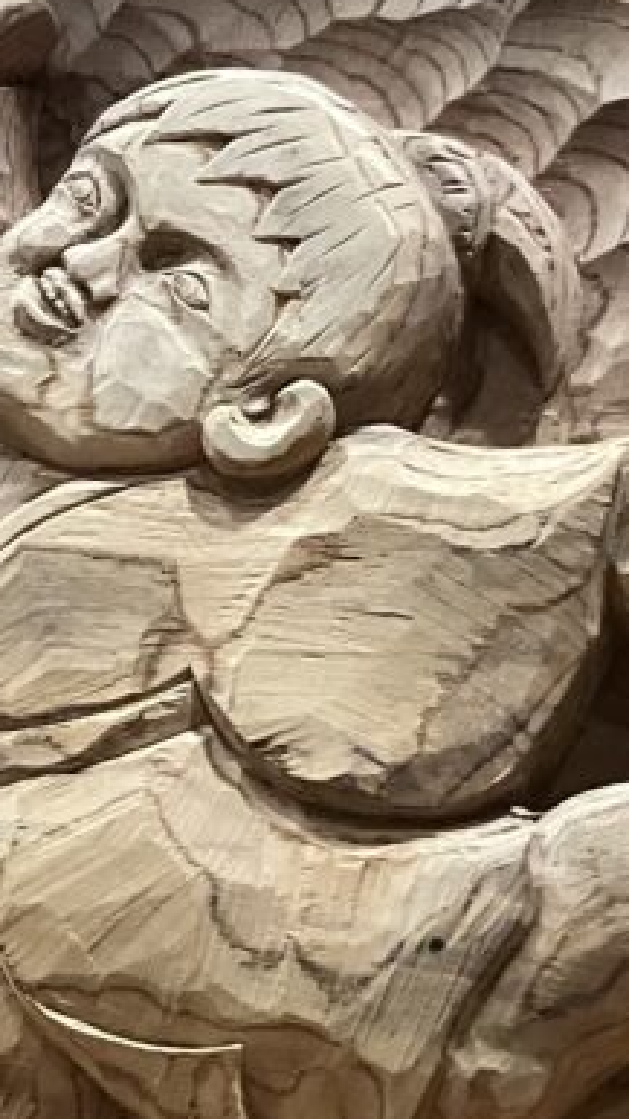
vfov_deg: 23.3
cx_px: -441
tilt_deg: -6.0
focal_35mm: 88
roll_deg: -0.3
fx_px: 2610
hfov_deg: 12.7
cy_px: 1076
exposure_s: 1/25
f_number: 1.6
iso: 1000
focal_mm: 5.1
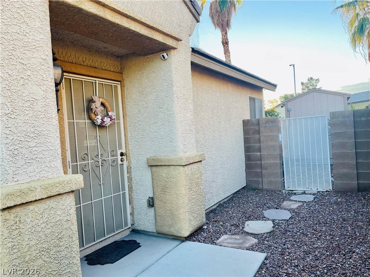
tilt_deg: -1.8
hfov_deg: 69.4
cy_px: 138
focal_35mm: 25
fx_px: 267
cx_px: 185
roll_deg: +3.1
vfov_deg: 54.9
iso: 32
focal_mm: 5.1
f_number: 1.6
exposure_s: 1/198
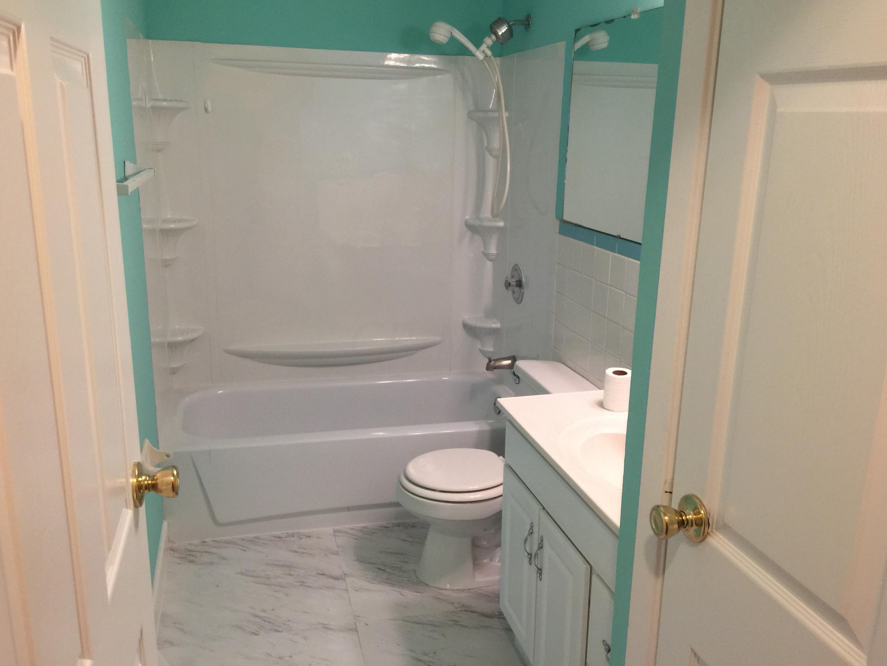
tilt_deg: -15.2
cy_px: 341
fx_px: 769
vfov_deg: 46.8
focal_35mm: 30
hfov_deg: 60.0
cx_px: 440
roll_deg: -2.0
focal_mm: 4.15
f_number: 2.2
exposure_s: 1/15
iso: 64
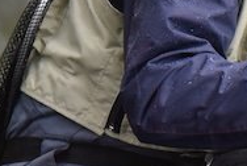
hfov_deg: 1.8
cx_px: 708
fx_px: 7669
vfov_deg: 1.2
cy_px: 218
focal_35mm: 1116
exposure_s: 1/125
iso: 800
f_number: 3.5
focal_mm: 175
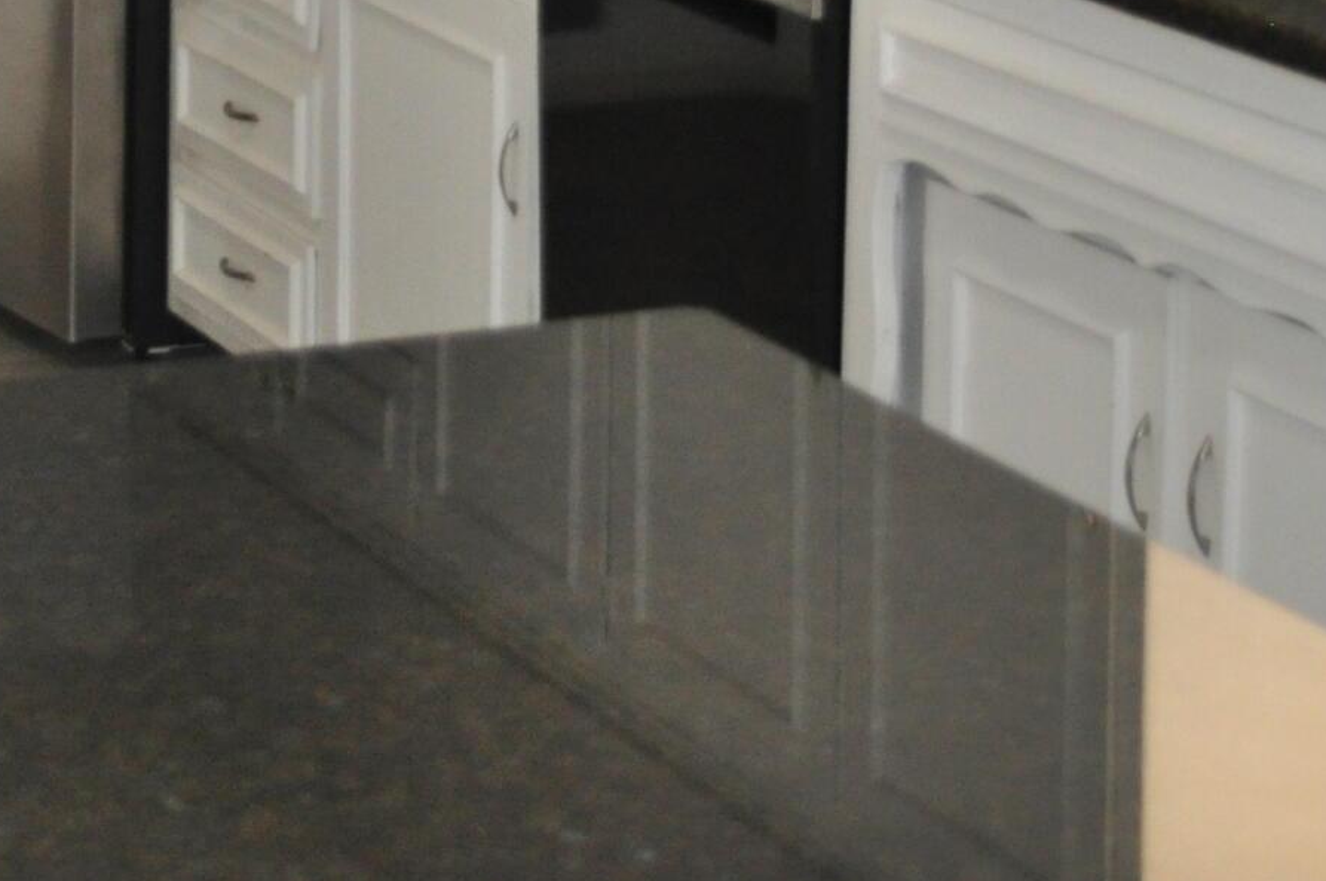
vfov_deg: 10.2
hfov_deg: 15.5
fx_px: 4819
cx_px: 187
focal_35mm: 131
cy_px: -334
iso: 800
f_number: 4.2
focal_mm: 26
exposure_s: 1/80
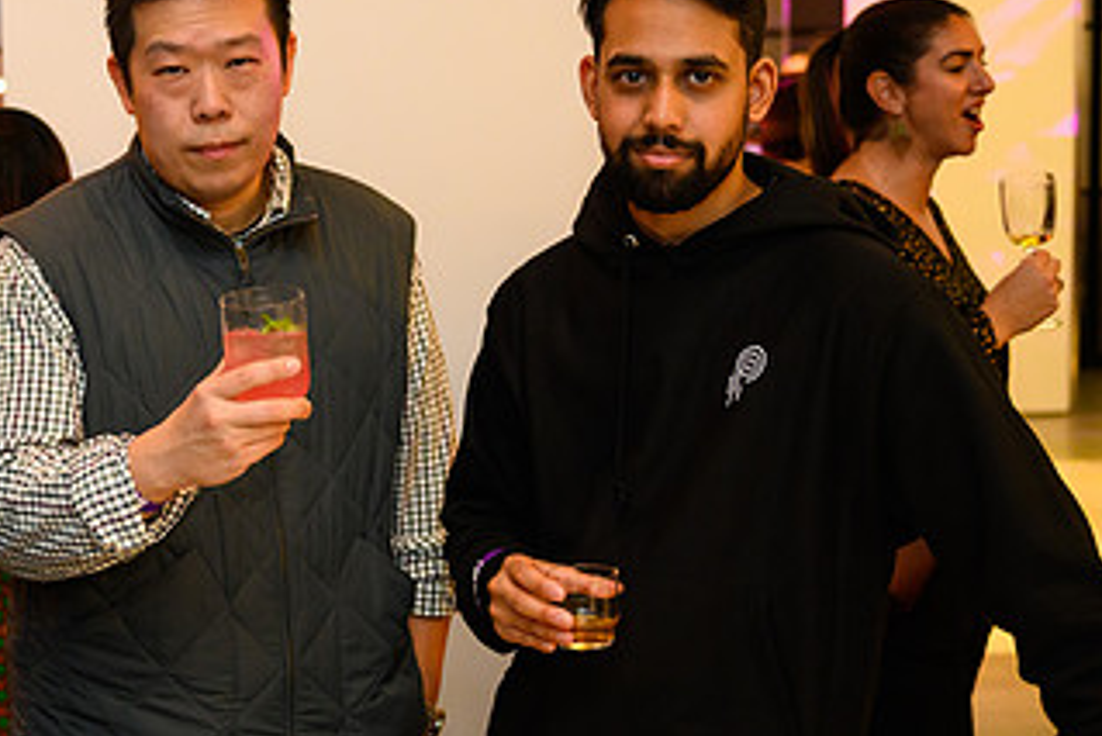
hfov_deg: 28.3
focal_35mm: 69
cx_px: 149
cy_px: 311
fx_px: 2113
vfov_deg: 19.7
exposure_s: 1/125
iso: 1600
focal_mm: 38
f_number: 3.2
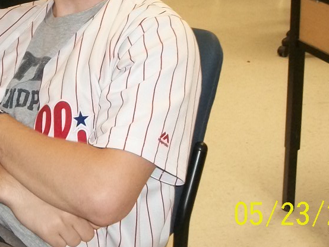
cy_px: -11
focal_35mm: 74
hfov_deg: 25.7
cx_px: 46
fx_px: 703
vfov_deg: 19.2
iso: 200
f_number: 2.9
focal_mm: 5.7
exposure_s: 1/30
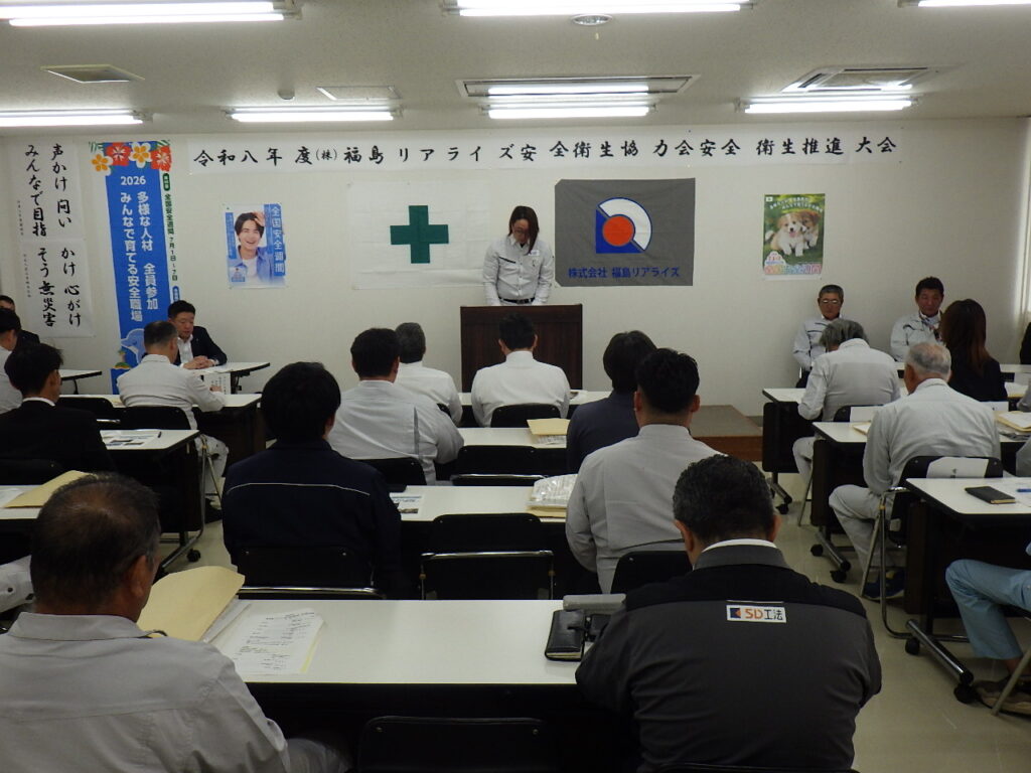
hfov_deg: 63.4
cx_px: 516
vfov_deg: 49.7
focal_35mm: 28
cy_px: 386
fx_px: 834
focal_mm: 5
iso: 160
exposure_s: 1/60
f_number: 3.5
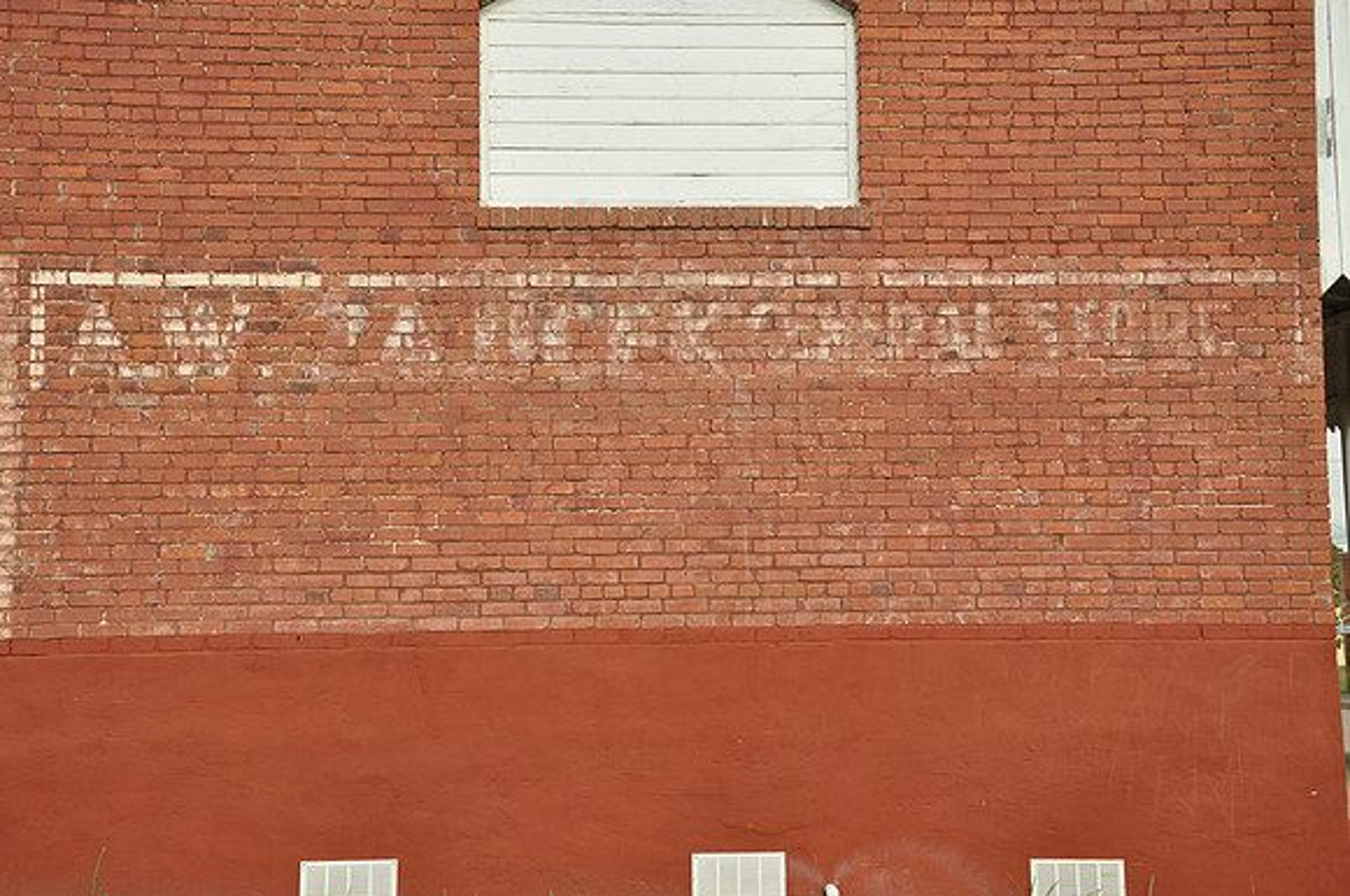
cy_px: 448
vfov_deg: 28.0
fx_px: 1797
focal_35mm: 48
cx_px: 675
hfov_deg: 41.2
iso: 200
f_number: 8
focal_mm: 32
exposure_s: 1/250
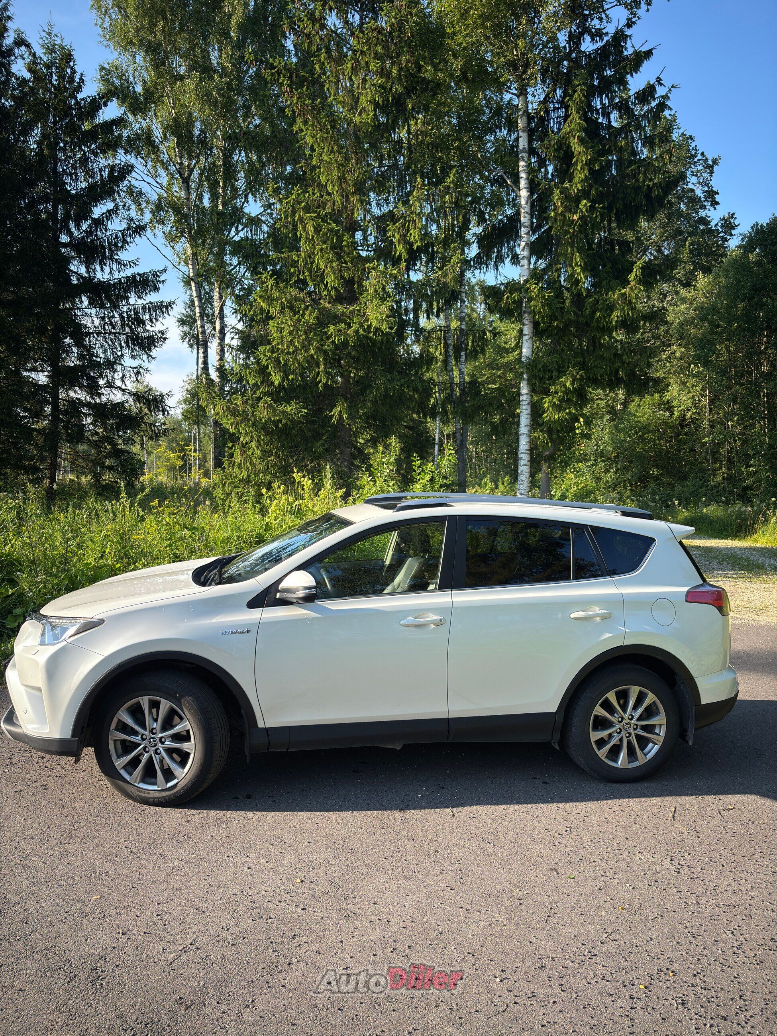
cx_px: 388
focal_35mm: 26
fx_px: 778
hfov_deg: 53.1
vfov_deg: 67.3
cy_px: 518
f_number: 1.6
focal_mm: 5.96
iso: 50
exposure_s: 1/1017
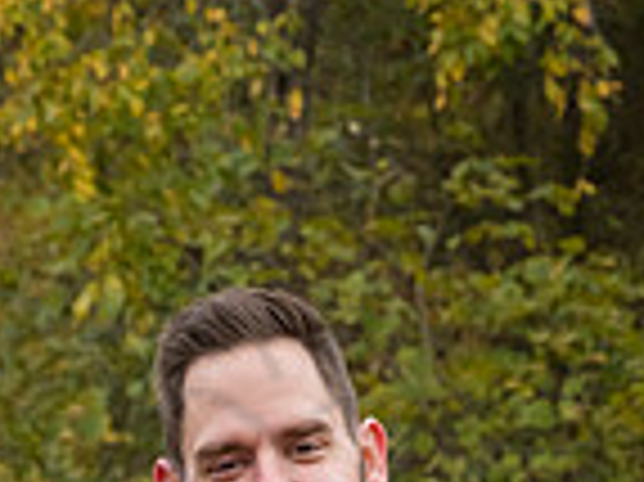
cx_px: 212
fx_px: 4796
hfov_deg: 7.7
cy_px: 914
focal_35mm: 258
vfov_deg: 5.6
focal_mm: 85
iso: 800
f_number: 10
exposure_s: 1/400
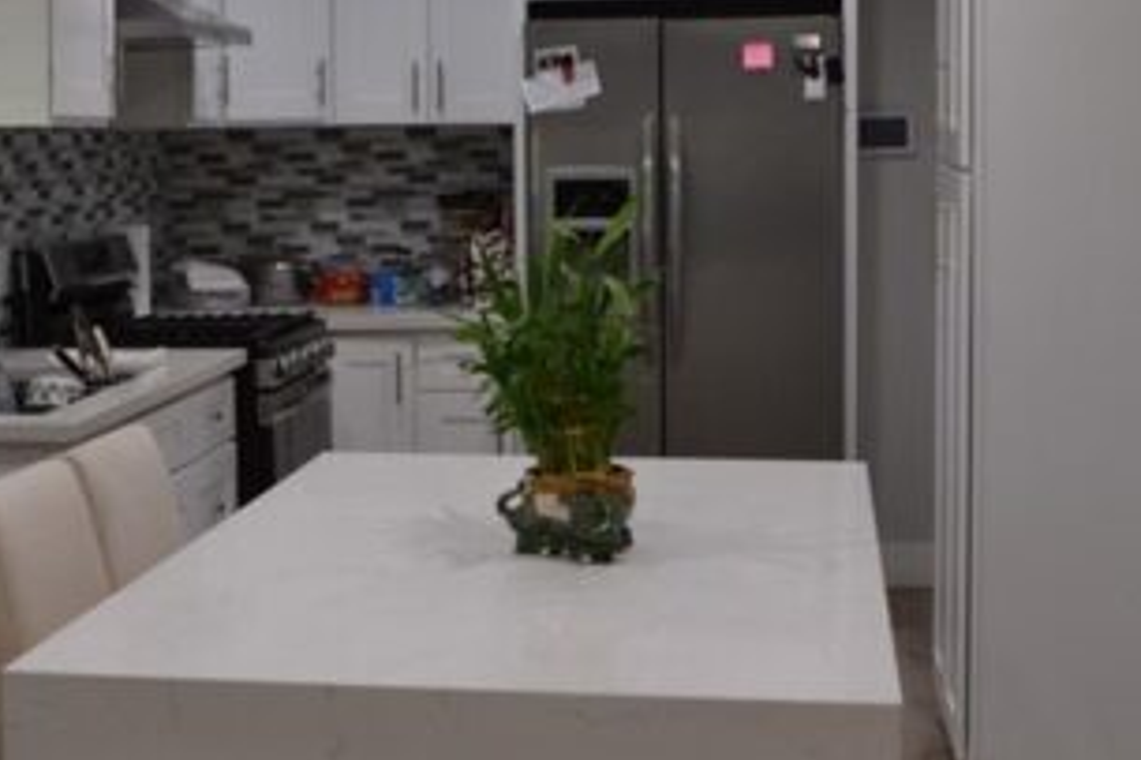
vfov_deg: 19.9
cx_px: 397
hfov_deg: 29.5
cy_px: 255
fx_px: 2154
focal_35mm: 68
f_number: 4
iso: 400
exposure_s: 1/60
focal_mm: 18
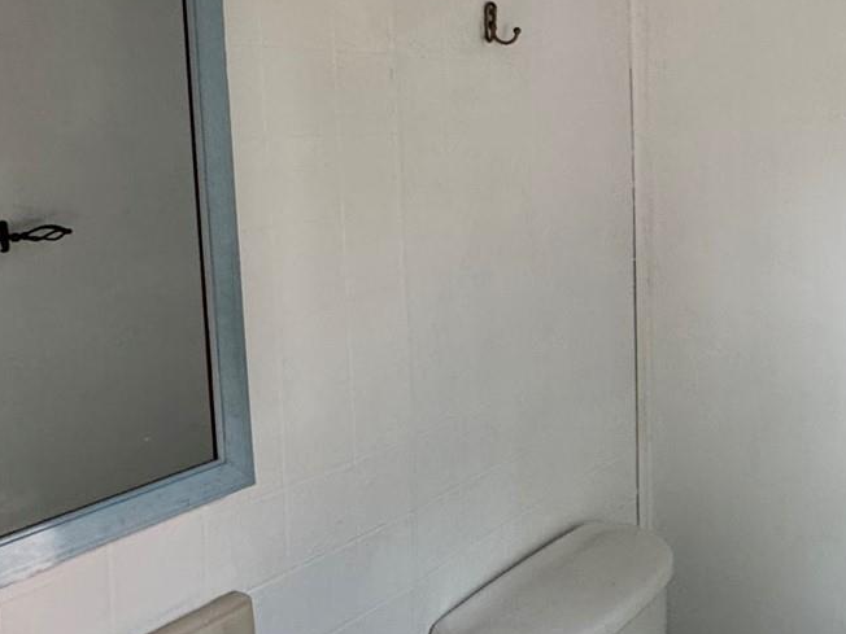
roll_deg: -0.4
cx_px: 926
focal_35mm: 44
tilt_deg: -5.2
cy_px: 193
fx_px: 1075
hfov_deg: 36.5
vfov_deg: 32.5
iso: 250
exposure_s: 1/120
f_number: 2.2
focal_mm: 2.22
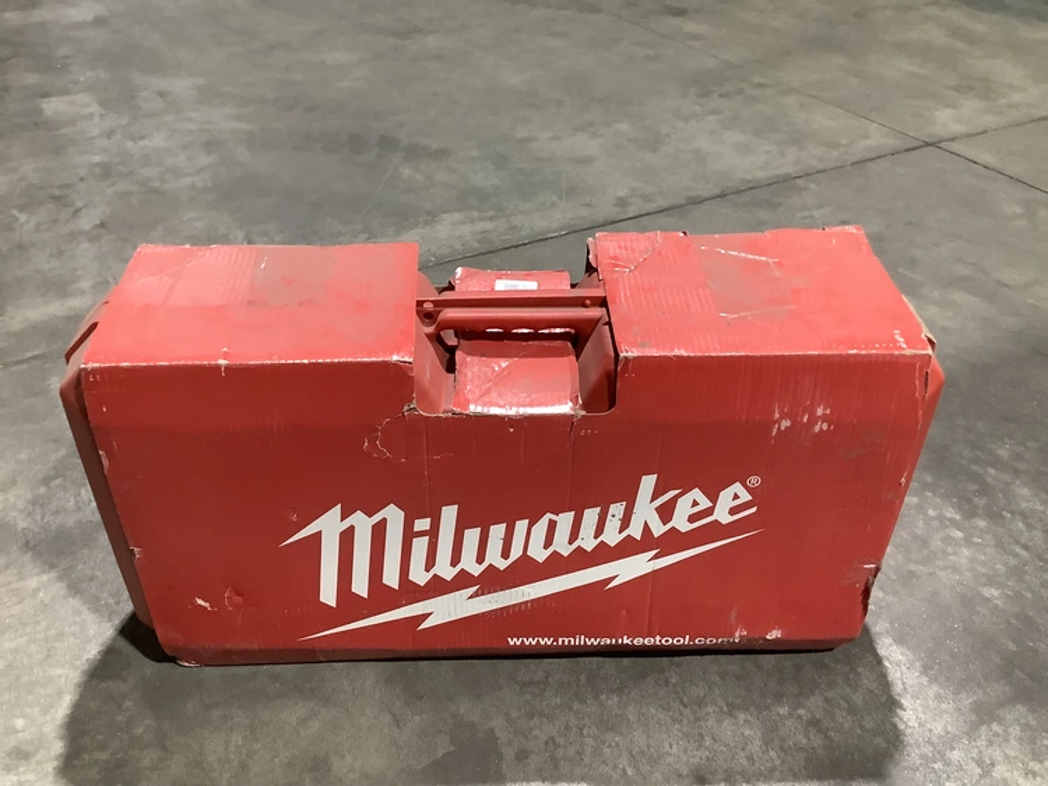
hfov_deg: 58.3
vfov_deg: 45.5
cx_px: 524
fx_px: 939
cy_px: 393
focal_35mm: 31
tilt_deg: -35.3
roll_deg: -1.9
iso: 320
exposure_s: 1/60
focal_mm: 3.3
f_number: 2.4
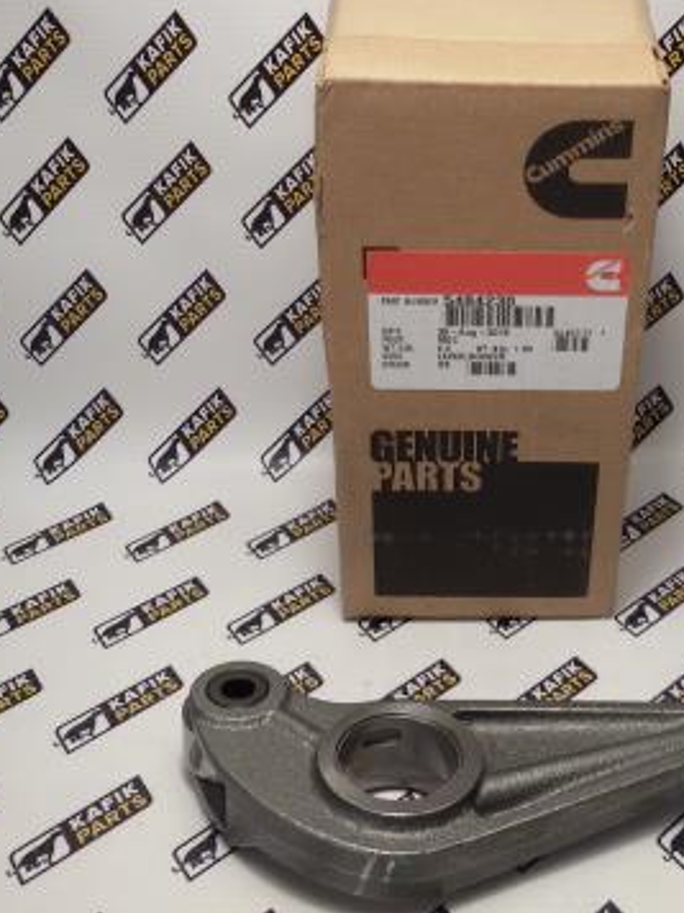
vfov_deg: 40.4
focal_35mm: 47
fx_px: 1238
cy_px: 450
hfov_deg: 30.5
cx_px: 492
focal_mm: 2.93
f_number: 2.4
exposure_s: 1/33
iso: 40
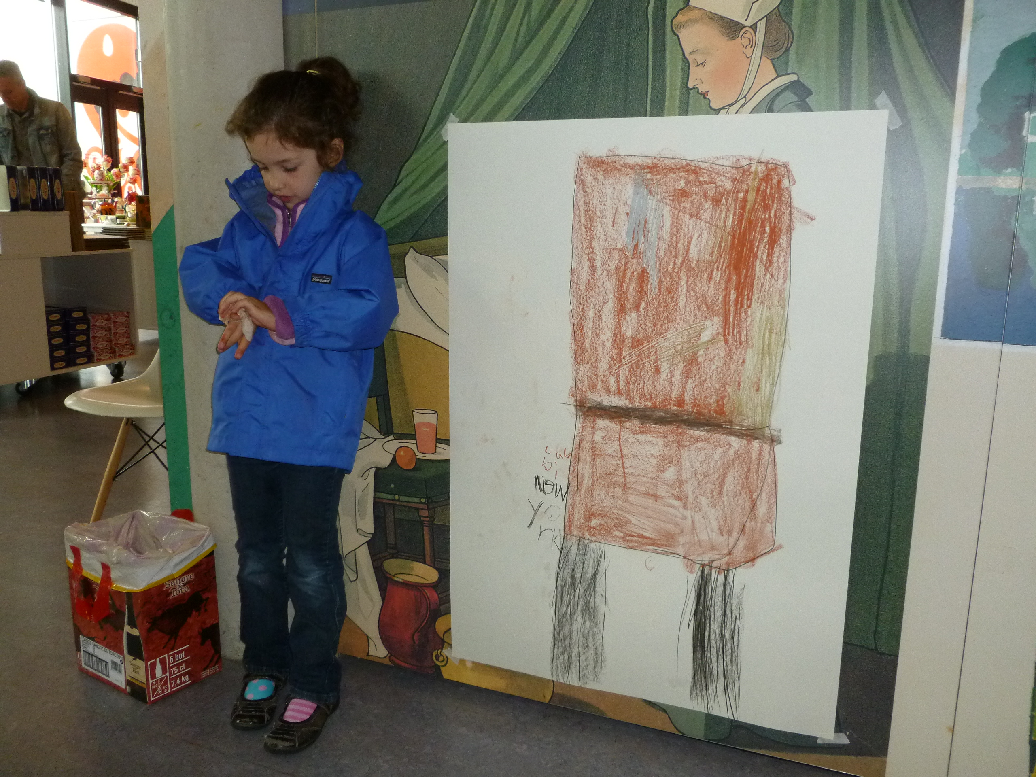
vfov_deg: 49.7
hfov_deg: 63.4
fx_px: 838
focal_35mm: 28
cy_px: 388
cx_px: 518
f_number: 3.3
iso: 250
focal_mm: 5
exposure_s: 1/60
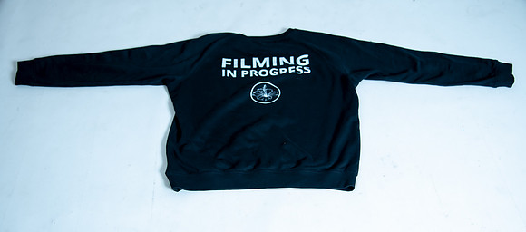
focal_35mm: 38
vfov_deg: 25.5
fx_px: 511
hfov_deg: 54.5
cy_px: 139
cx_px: 263
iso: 320
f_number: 4
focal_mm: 35
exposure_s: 1/125
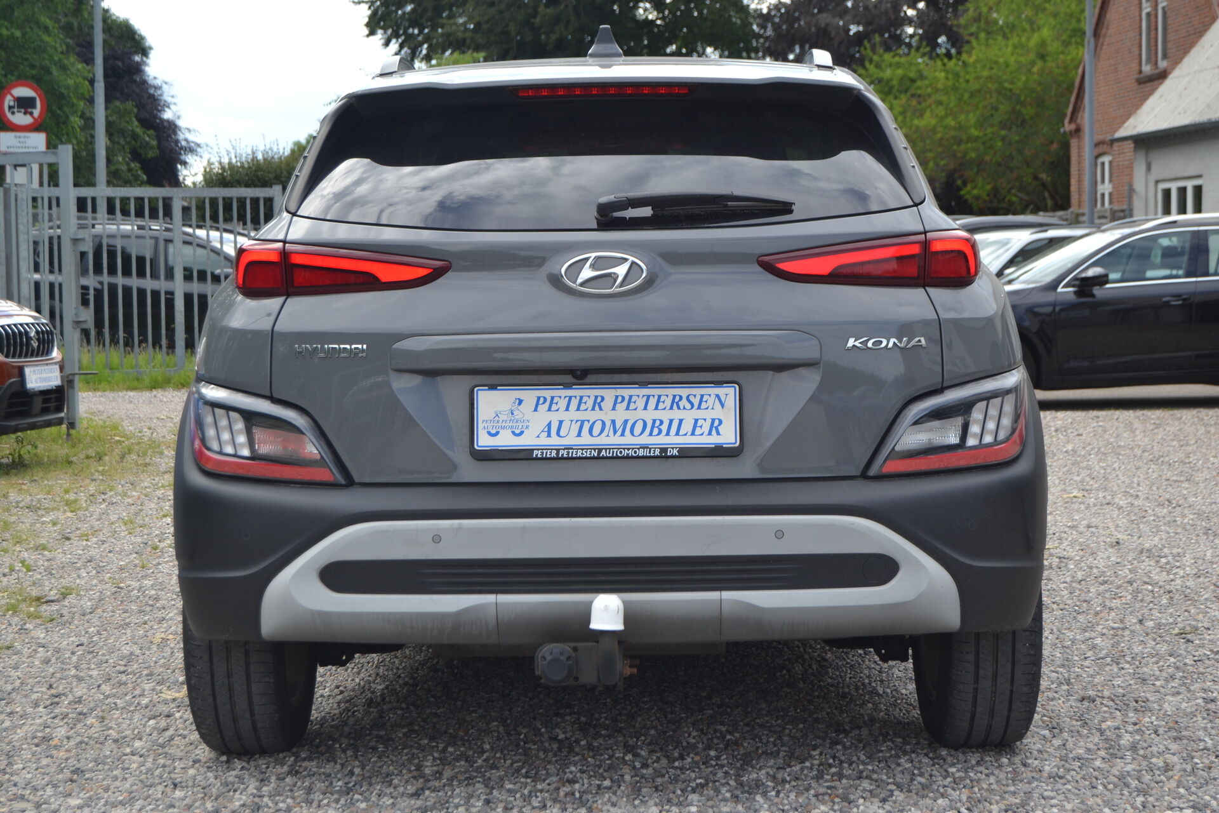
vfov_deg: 21.6
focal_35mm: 63
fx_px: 2133
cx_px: 610
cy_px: 406
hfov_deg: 31.9
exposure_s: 1/200
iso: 100
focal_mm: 42
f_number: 7.1
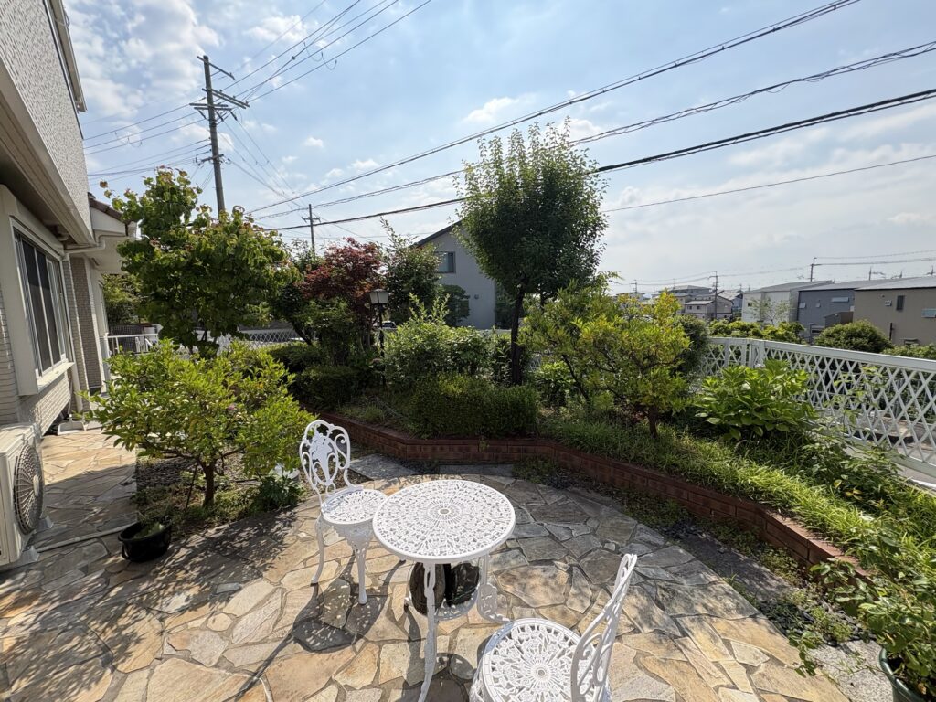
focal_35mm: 14
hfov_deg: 102.1
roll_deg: +1.3
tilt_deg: -5.8
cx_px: 468
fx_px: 379
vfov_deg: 85.7
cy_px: 351
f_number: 2.2
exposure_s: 1/1506
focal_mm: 2.22
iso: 64
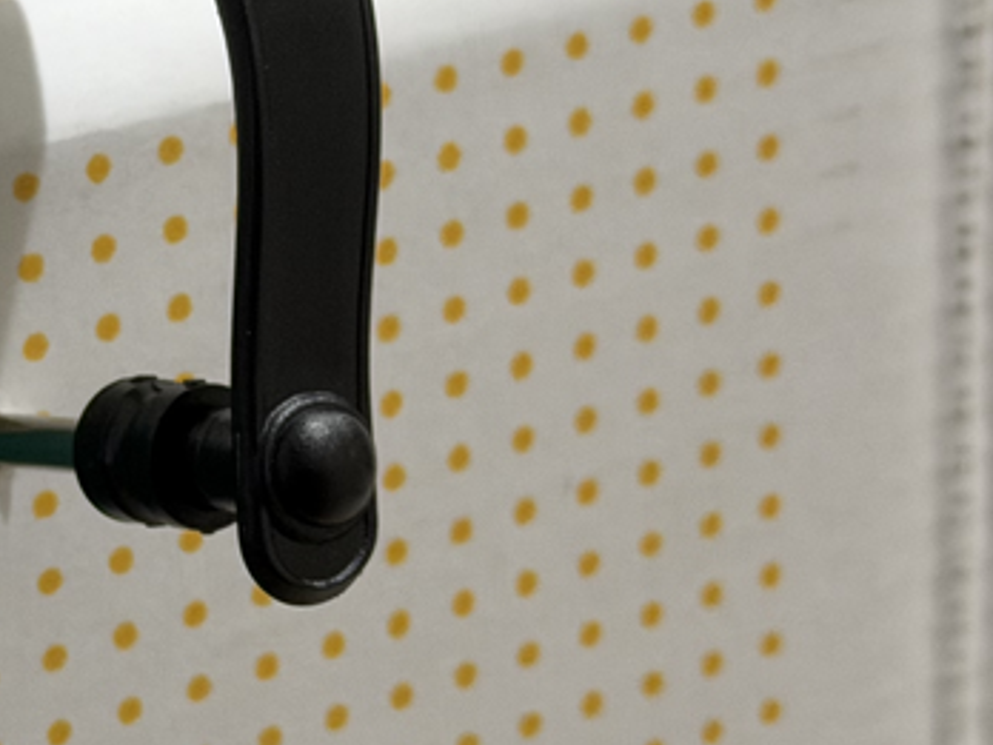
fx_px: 4274
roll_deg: -1.0
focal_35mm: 149
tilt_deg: -25.7
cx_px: -97
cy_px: 248
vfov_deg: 9.9
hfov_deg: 13.0
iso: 250
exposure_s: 1/50
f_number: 1.78
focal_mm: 6.76
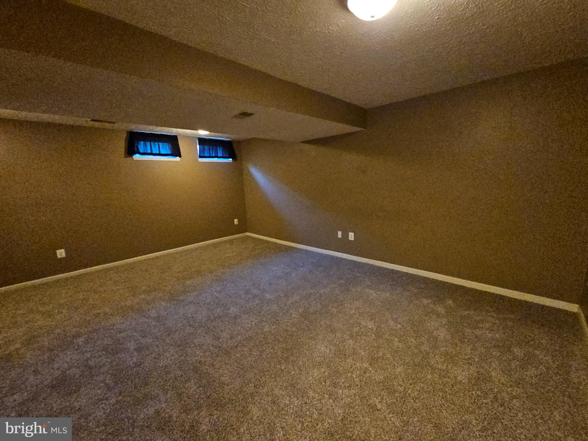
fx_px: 221
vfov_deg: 89.9
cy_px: 220
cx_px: 294
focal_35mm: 13
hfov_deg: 106.2
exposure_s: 1/24
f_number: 2.2
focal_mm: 2.2
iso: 1250
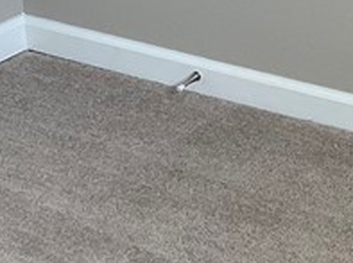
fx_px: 1537
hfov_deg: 13.0
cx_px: 299
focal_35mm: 151
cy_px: 308
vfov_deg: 9.7
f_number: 1.8
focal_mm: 3
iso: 50
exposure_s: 1/120
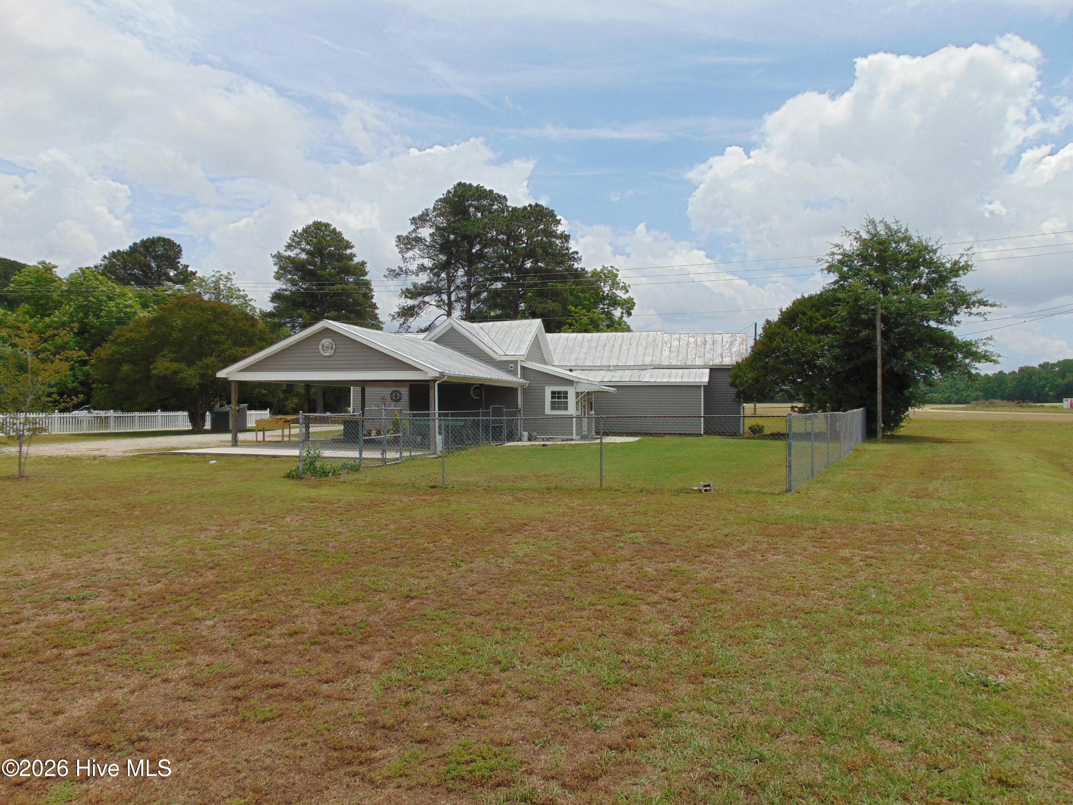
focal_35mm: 25
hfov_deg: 69.4
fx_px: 775
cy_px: 402
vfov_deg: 54.9
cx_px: 536
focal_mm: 4.5
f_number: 7.7
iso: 80
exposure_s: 1/500
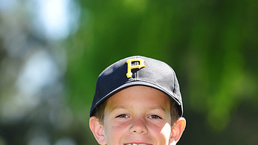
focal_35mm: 289
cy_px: 173
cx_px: 140
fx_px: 1977
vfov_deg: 4.2
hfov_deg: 7.5
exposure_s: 1/500
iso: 200
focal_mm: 165
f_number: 4.5
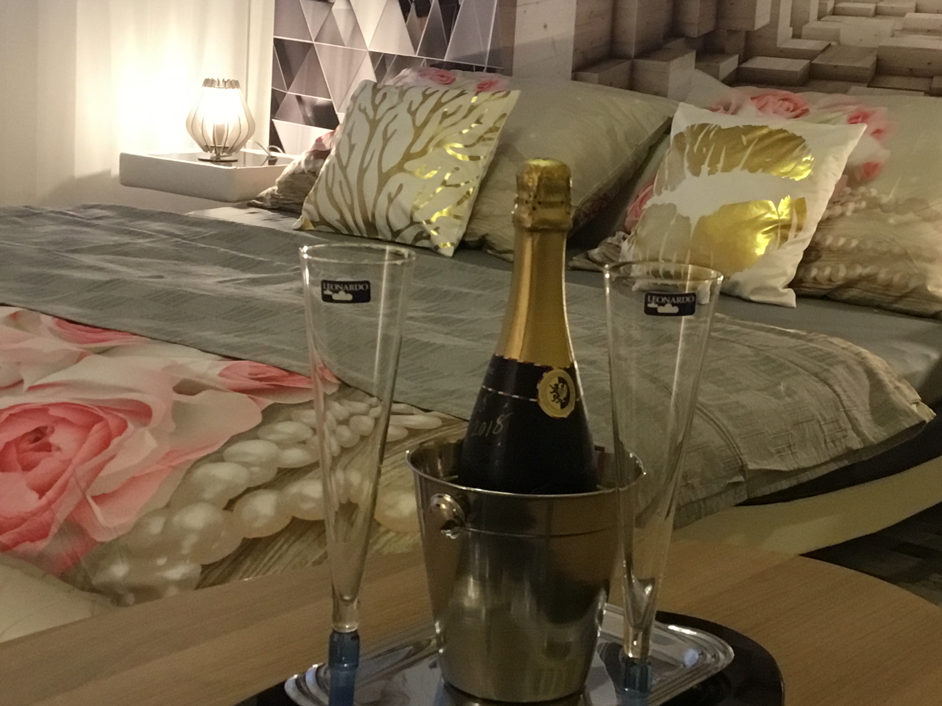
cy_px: 230
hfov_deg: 31.2
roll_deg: -2.7
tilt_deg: -8.1
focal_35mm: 62
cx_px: 482
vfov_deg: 23.5
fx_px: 1687
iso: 160
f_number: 2.4
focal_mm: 3.3
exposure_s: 1/33
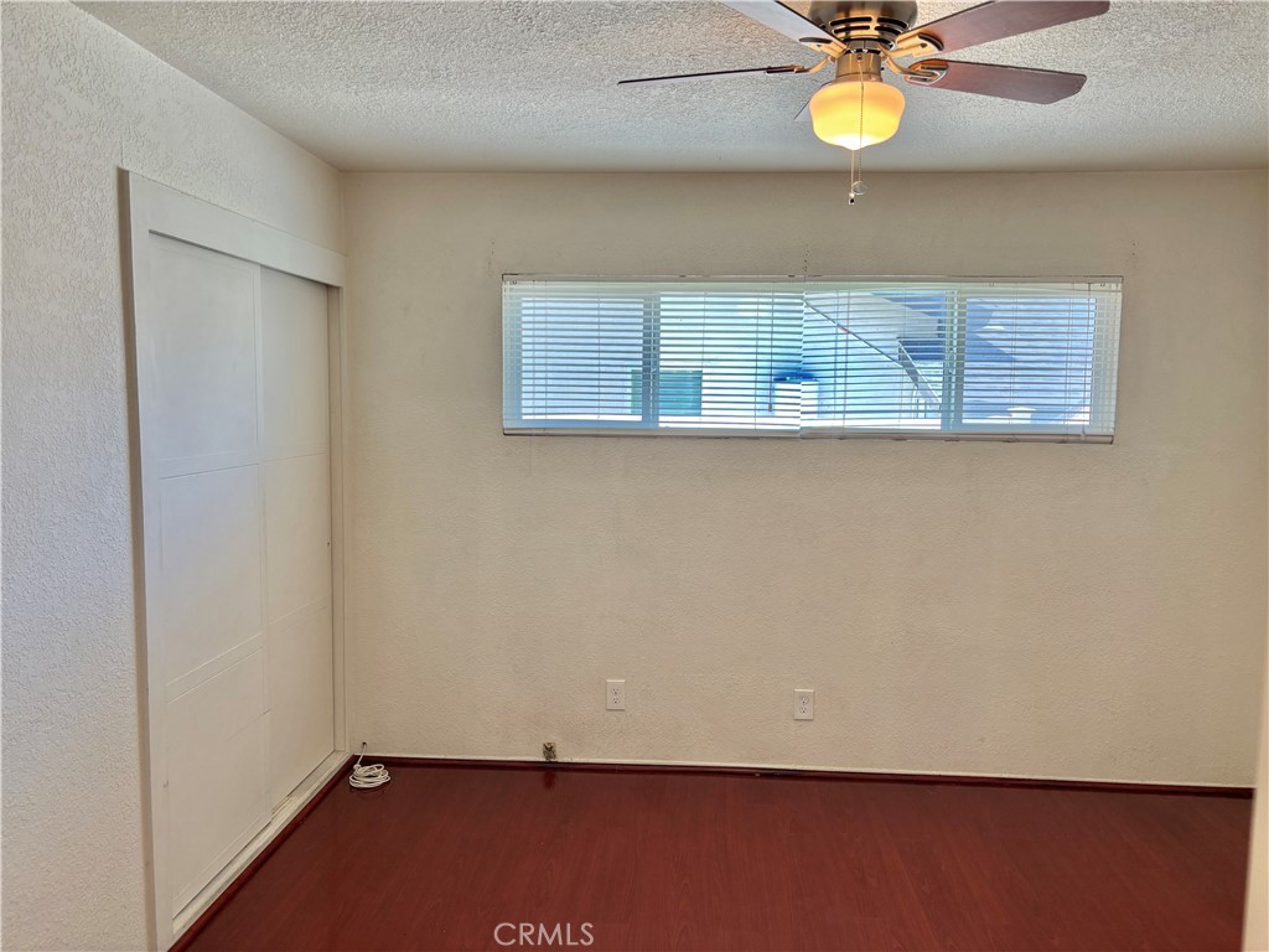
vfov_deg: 53.1
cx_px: 634
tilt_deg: -5.1
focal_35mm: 26
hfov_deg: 67.3
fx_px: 953
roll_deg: -0.6
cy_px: 476
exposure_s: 1/120
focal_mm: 5.96
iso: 64
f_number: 1.6
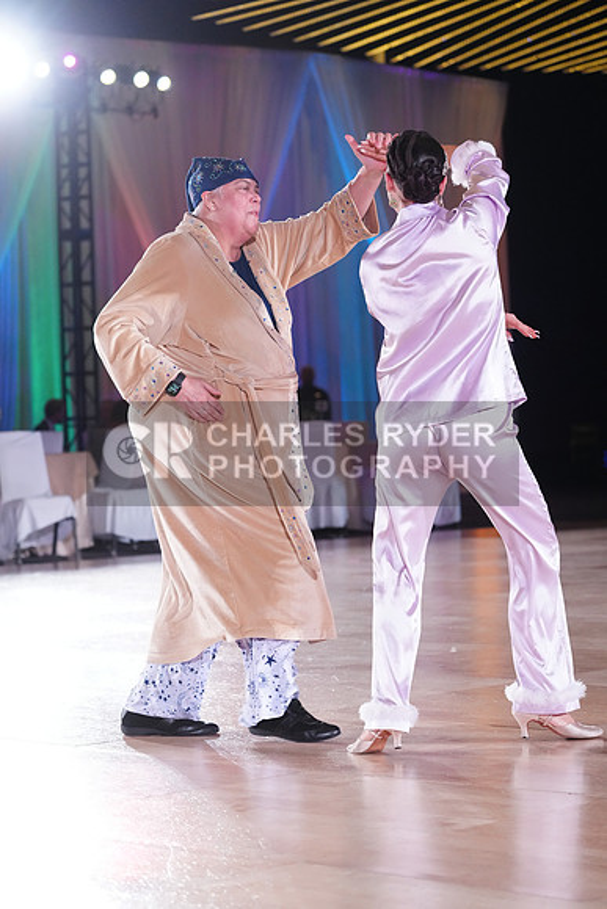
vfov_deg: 22.9
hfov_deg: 15.4
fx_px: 2249
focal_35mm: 89
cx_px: 304
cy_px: 454
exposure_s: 1/400
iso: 3200
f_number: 4
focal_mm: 89
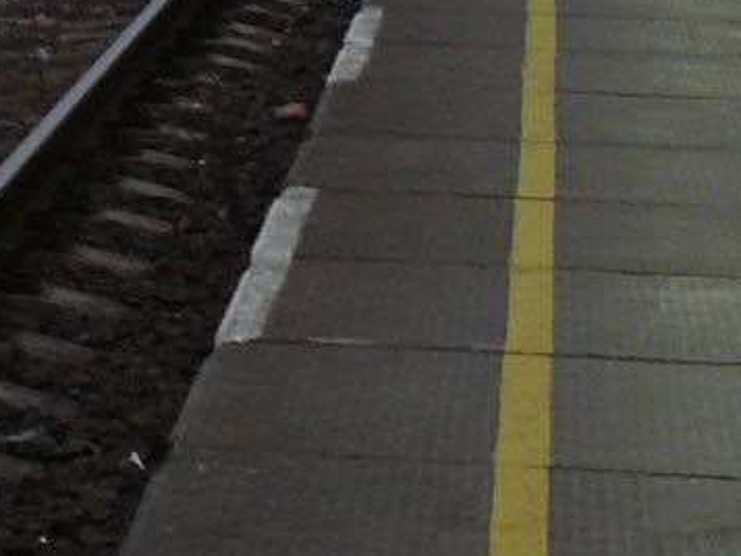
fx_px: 4026
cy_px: -245
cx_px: -442
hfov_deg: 10.1
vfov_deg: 7.8
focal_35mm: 188
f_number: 2.8
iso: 200
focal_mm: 7.4
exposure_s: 1/25
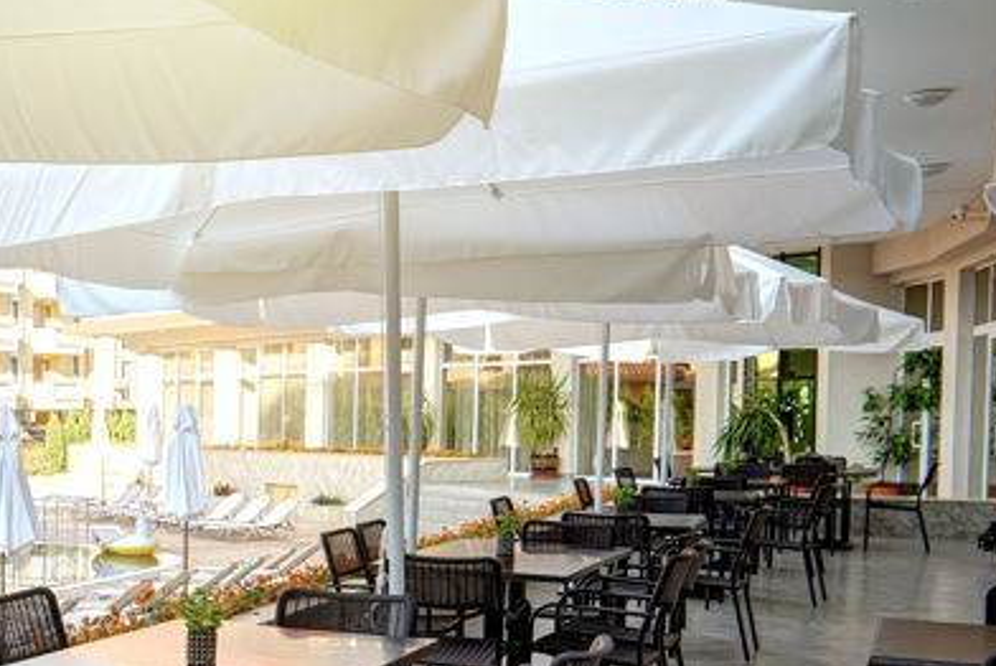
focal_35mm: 47
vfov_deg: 28.1
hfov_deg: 35.2
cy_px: 531
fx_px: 1301
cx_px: -130
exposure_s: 1/80
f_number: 4
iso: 50
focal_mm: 12
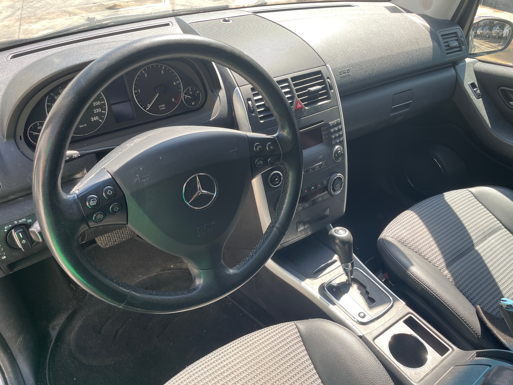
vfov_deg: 53.1
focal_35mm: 26
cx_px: 256
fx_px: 385
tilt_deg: -38.6
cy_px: 192
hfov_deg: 67.3
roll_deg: -1.2
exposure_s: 1/215
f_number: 1.6
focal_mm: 4.2
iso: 32
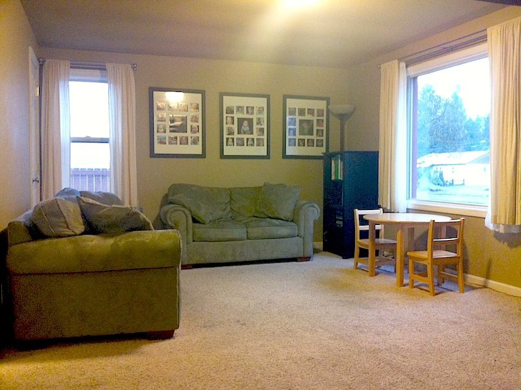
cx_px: 260
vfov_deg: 40.6
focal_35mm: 35
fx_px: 526
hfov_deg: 52.7
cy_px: 195
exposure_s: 1/15
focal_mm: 3.85
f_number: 2.8
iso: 320
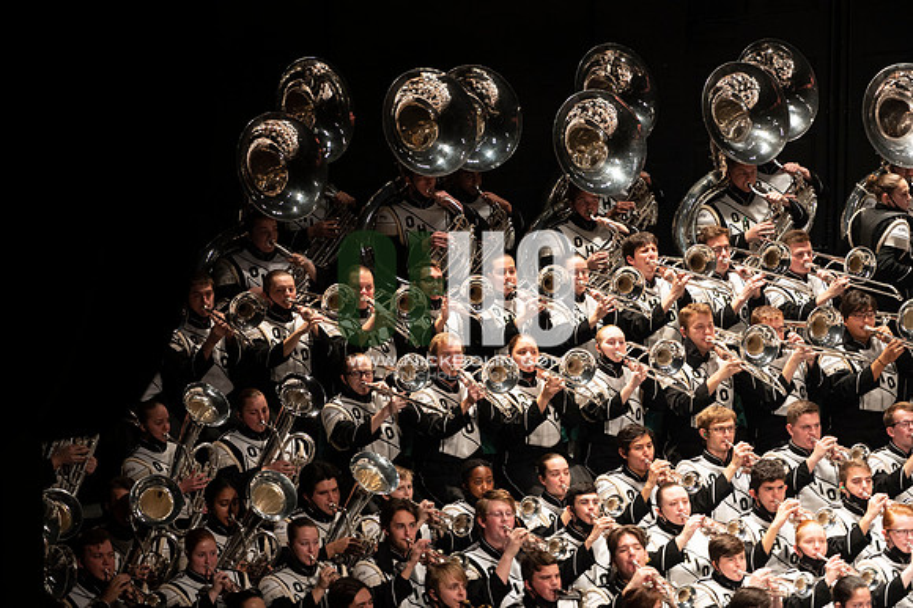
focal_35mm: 200
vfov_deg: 6.9
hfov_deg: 10.3
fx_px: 5069
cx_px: 456
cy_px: 304
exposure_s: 1/500
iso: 2500
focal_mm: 200
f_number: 2.8
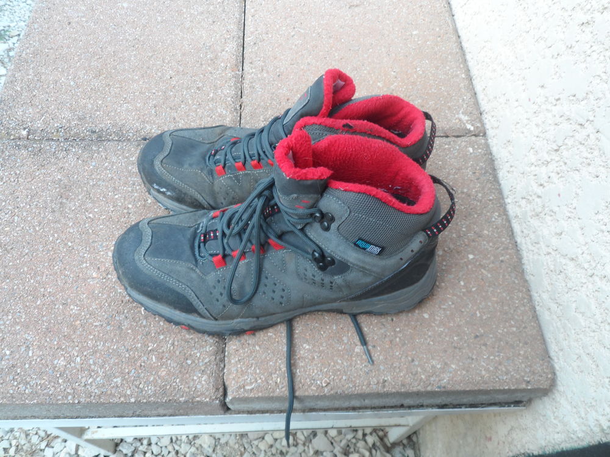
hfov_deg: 63.4
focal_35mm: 28
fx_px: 493
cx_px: 305
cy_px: 228
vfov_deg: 49.7
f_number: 3.1
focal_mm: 4.9
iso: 120
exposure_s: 1/30
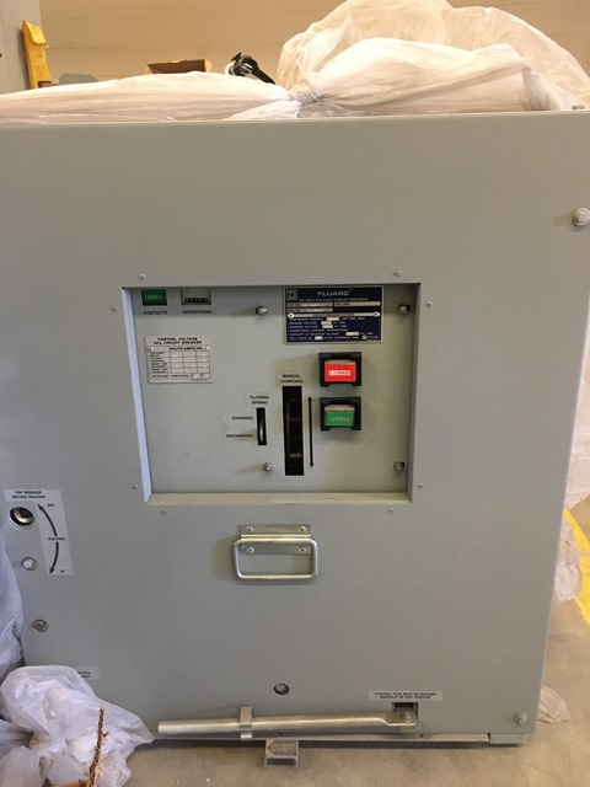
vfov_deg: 61.7
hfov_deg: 48.2
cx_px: 295
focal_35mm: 29
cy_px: 394
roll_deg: +2.5
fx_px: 659
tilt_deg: -21.5
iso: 200
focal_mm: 4.15
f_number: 2.2
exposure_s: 1/30
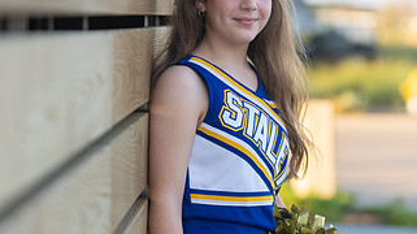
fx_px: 2011
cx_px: 259
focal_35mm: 182
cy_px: 90
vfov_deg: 6.7
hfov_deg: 11.8
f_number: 2.8
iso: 200
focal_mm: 96
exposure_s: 1/320
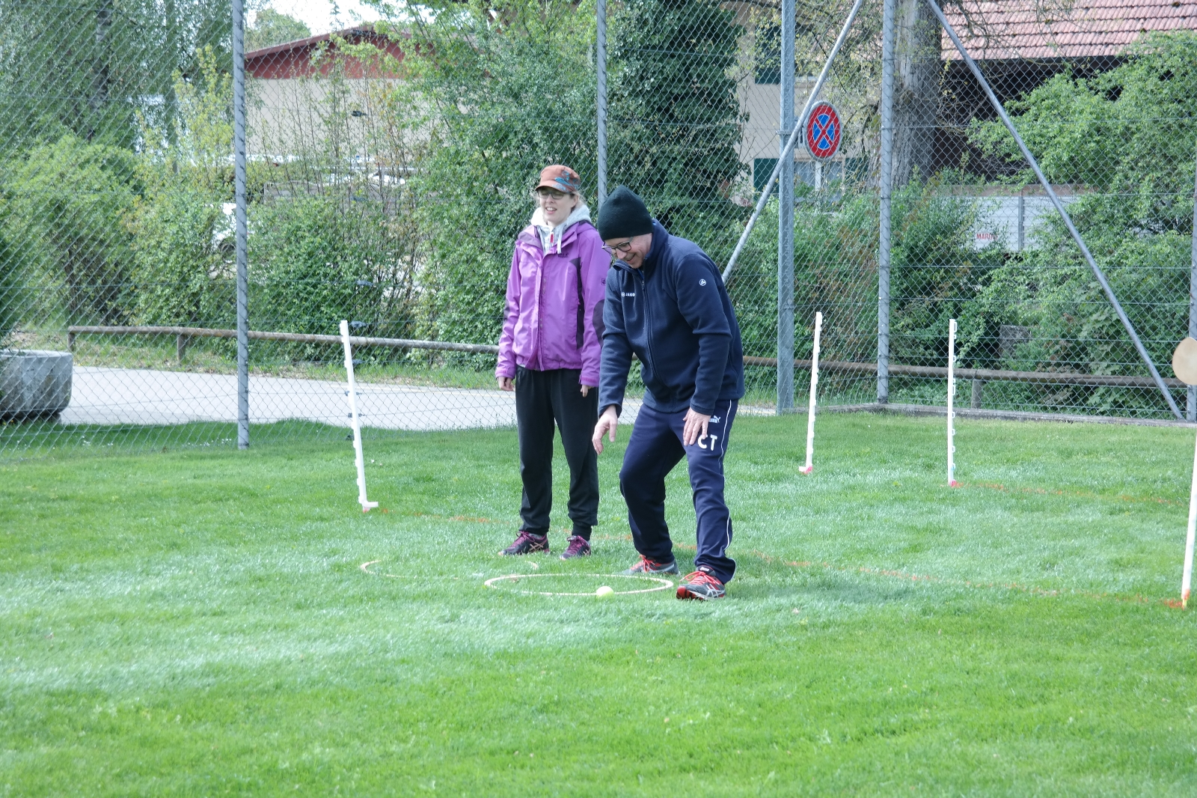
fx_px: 2792
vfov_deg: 16.3
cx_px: 598
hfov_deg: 24.2
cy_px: 399
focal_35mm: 84
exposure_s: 1/160
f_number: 6.3
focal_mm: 55
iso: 200
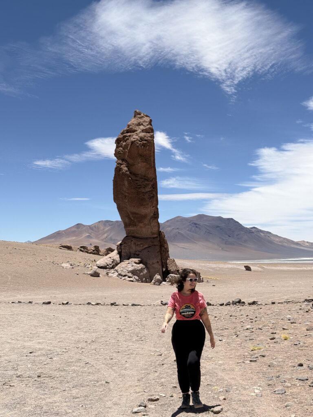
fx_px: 579
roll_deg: +1.1
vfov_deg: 39.7
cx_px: 156
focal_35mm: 48
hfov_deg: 30.3
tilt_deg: +5.1
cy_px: 208
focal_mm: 6.76
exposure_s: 1/7143
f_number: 1.78
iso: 64
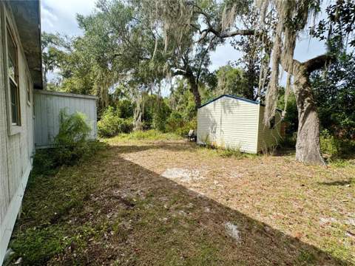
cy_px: 133
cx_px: 178
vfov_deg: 85.7
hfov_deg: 102.1
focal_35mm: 14
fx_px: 144
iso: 50
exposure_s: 1/1506
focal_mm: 2.22
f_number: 2.2
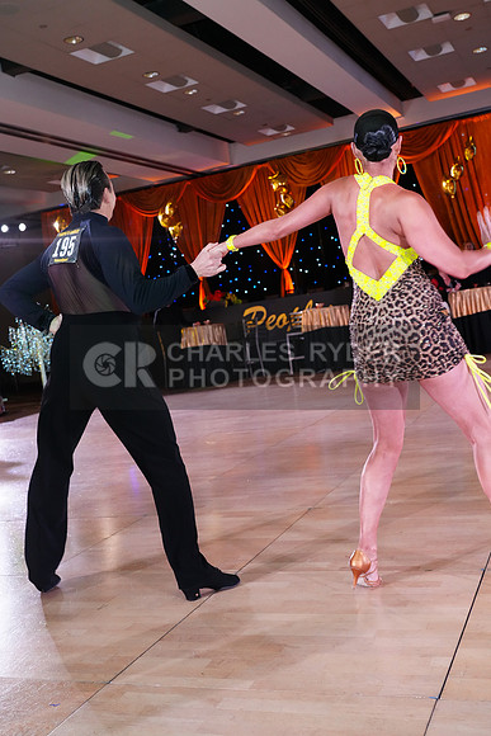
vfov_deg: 50.7
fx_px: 777
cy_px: 368
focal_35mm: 38
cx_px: 246
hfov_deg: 35.1
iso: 3200
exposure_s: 1/250
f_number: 5
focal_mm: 38
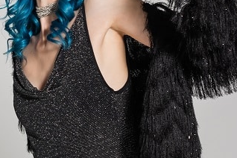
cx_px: -186
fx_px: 1323
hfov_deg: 9.7
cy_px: 41
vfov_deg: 6.8
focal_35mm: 201
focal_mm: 50
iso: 100
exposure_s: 1/160
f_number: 6.3
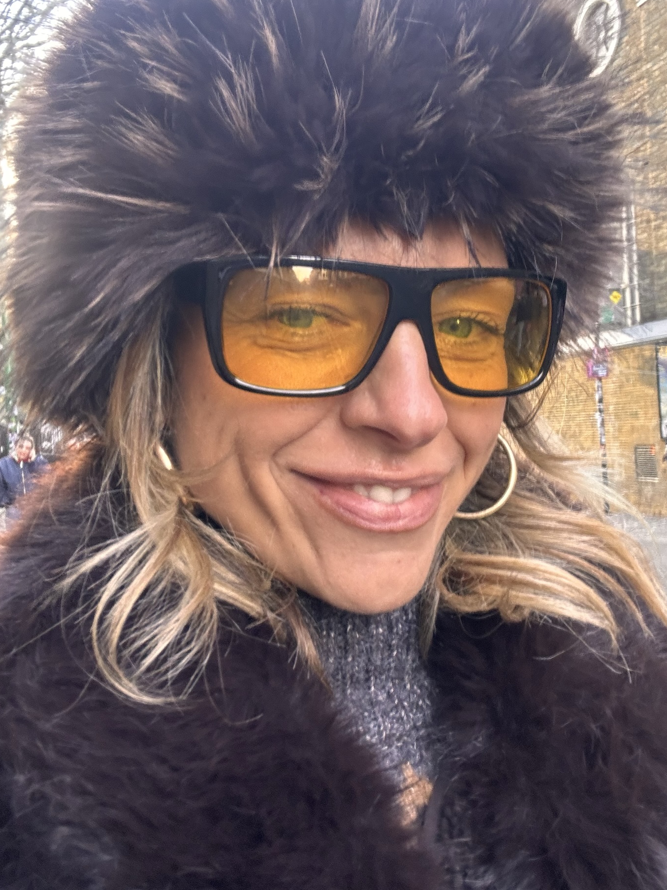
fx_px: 874
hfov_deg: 41.8
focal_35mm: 34
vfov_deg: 53.9
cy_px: 418
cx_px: 358
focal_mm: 2.69
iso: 100
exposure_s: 1/60
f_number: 1.9
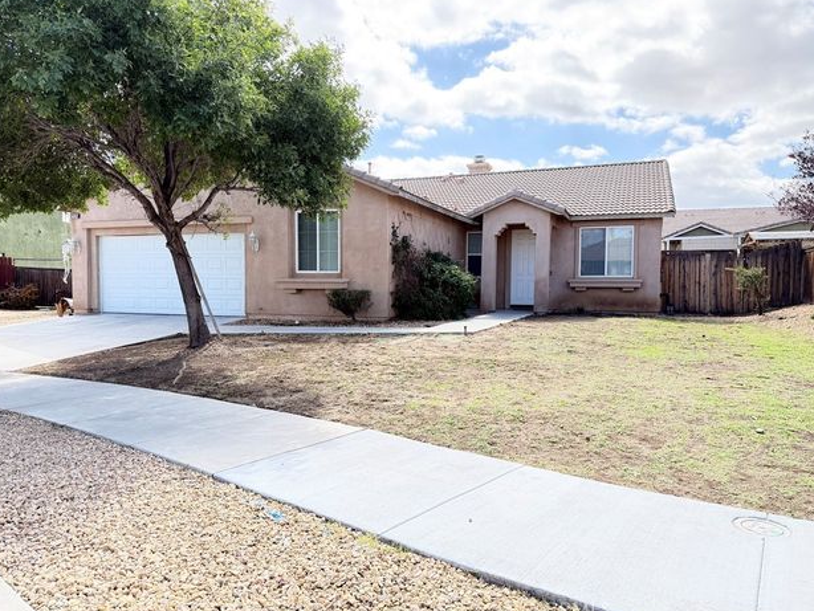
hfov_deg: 69.4
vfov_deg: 54.9
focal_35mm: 25
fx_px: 588
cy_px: 304
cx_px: 411
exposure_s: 1/1060
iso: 100
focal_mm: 6.76
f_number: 1.78
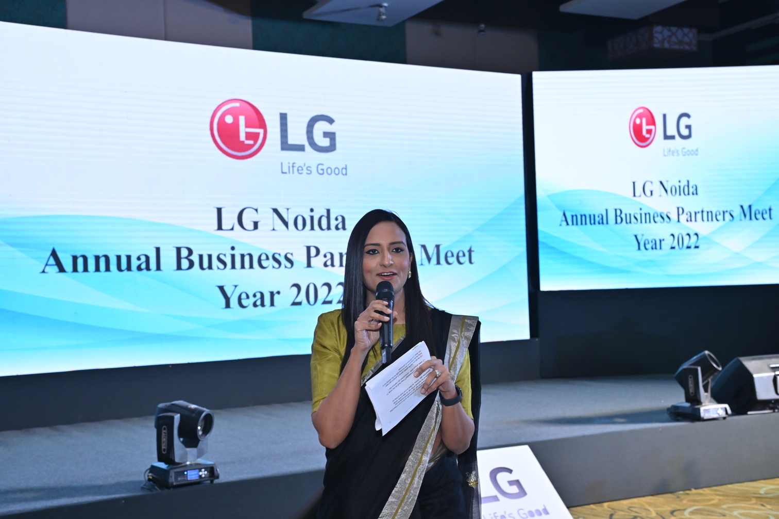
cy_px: 260
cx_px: 390
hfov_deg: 41.1
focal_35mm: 48
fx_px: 1038
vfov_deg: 28.0
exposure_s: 1/100
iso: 2000
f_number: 6.3
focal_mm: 48
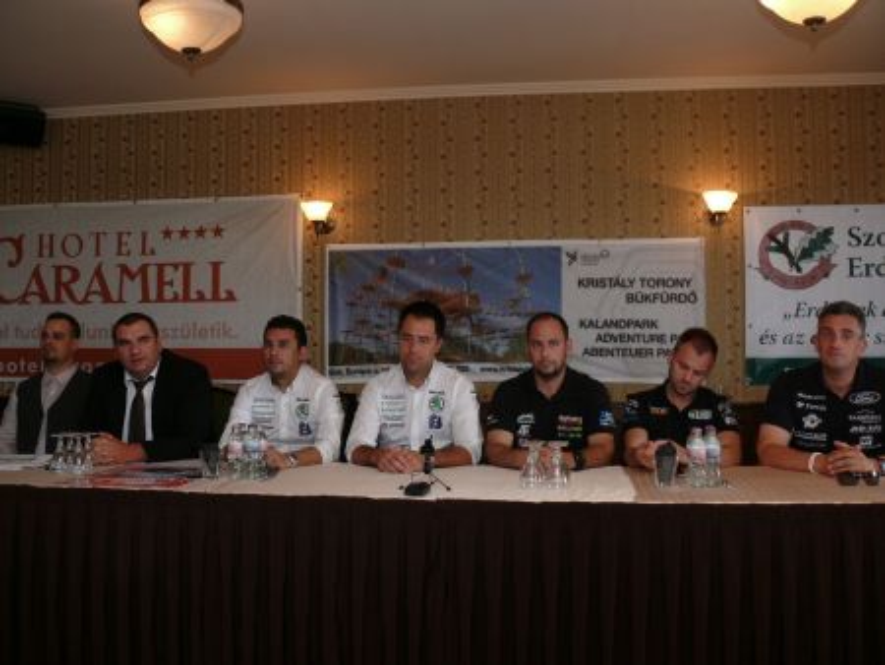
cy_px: 332
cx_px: 442
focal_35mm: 35
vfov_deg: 40.7
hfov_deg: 52.6
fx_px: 895
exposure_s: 1/30
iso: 100
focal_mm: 7.4
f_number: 4
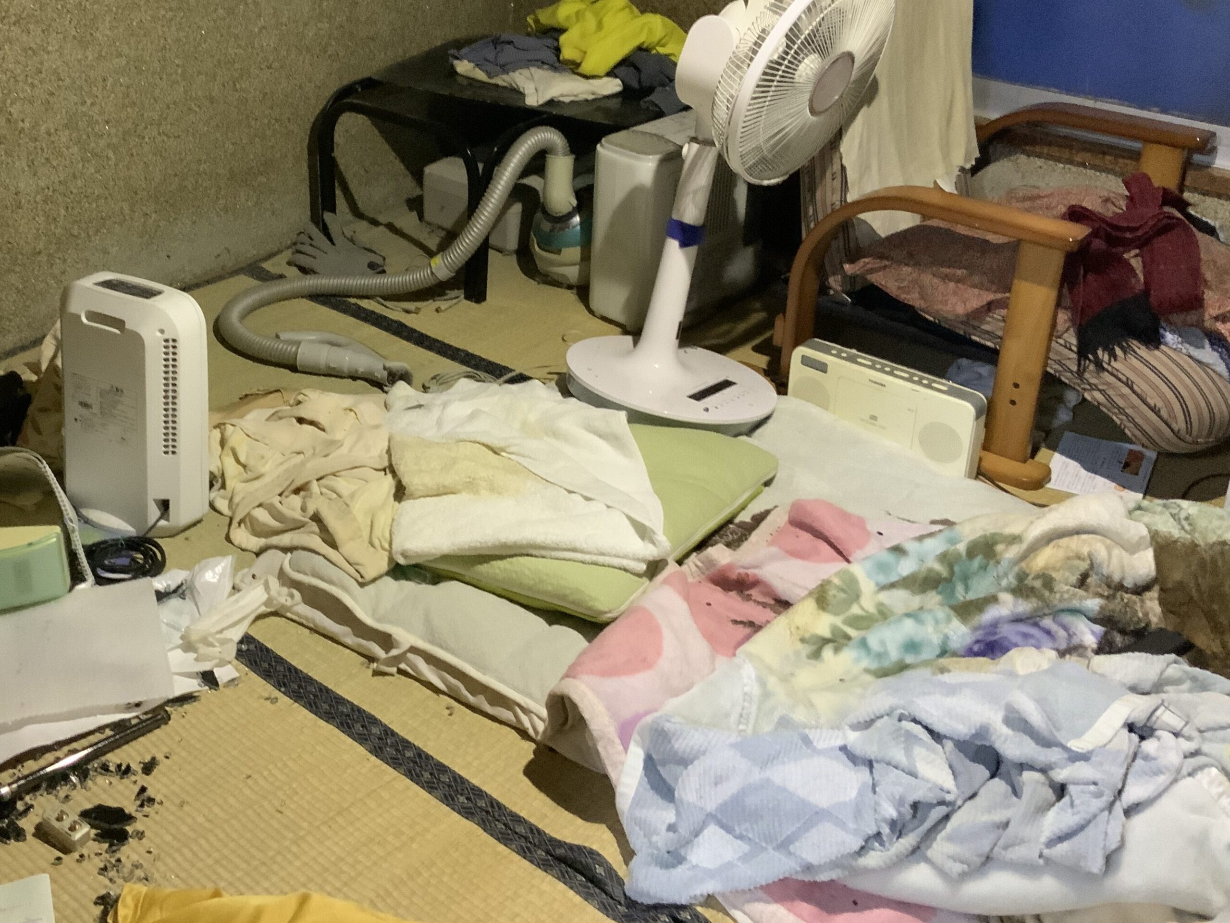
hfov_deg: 61.7
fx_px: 1030
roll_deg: +2.0
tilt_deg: -25.3
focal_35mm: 29
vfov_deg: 48.2
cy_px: 462
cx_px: 615
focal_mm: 3
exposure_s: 1/33
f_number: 1.8
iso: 320
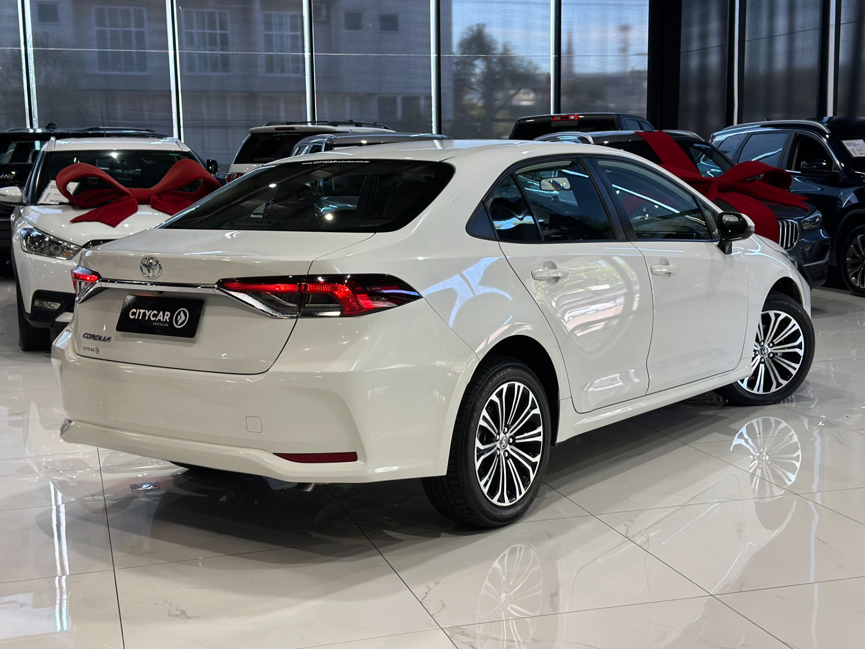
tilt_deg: -8.3
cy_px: 324
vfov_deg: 30.3
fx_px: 1199
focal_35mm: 48
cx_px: 432
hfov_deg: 39.7
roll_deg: +0.5
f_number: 1.78
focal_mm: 6.86
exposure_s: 1/170
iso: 125
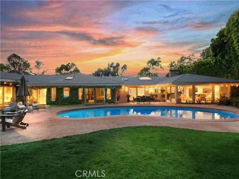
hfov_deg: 87.8
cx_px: 120
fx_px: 124
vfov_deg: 71.6
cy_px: 90
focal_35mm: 18
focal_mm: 9
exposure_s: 1/20
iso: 3200
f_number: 6.3
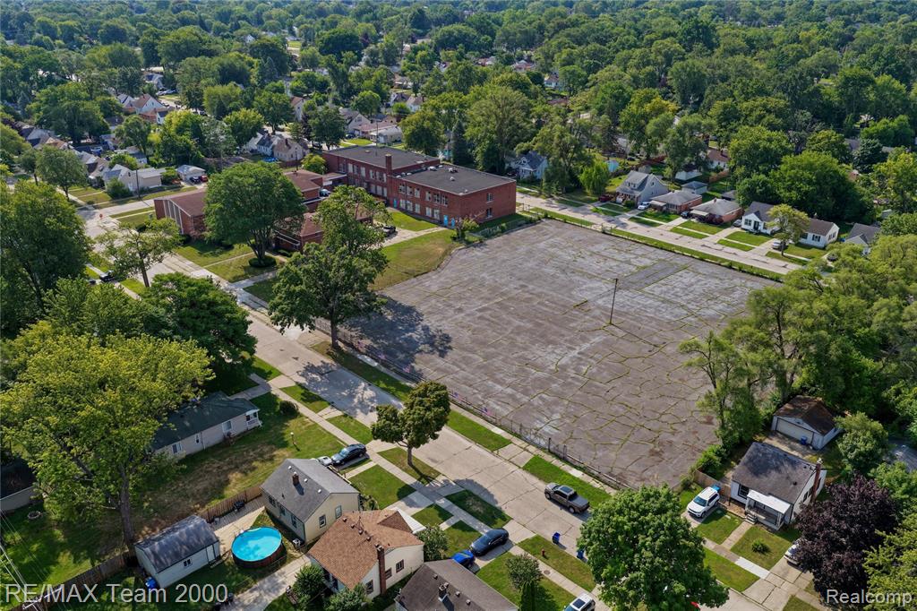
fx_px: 713
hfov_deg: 65.5
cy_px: 306
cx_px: 458
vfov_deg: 46.4
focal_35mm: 28
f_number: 2.8
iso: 100
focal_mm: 14.45
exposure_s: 1/1000
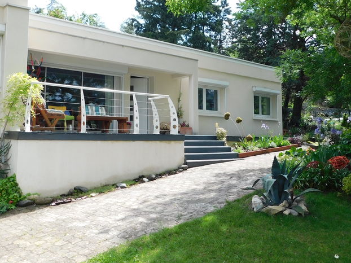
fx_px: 375
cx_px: 196
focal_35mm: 37
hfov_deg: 50.0
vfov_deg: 38.6
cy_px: 112
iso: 125
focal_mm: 4
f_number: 3
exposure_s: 1/640
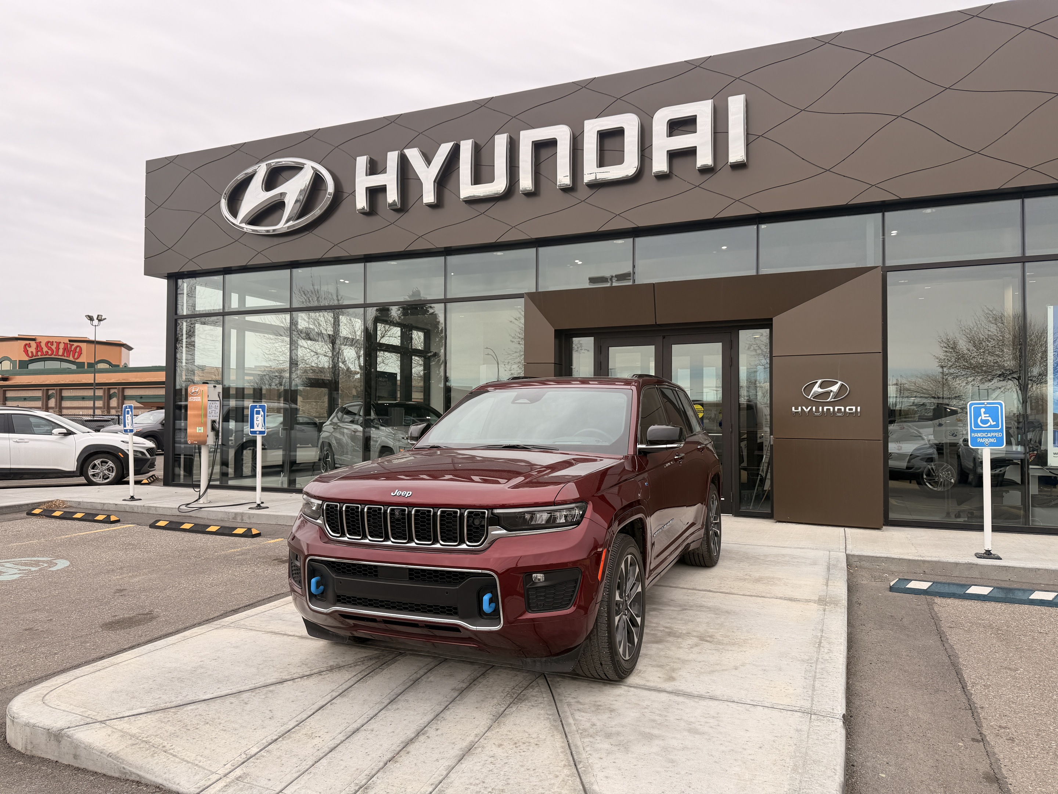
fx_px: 734
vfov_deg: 56.8
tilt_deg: +0.6
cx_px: 529
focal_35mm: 24
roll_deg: -0.1
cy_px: 397
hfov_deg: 71.6
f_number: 1.78
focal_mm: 6.76
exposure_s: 1/1060
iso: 80
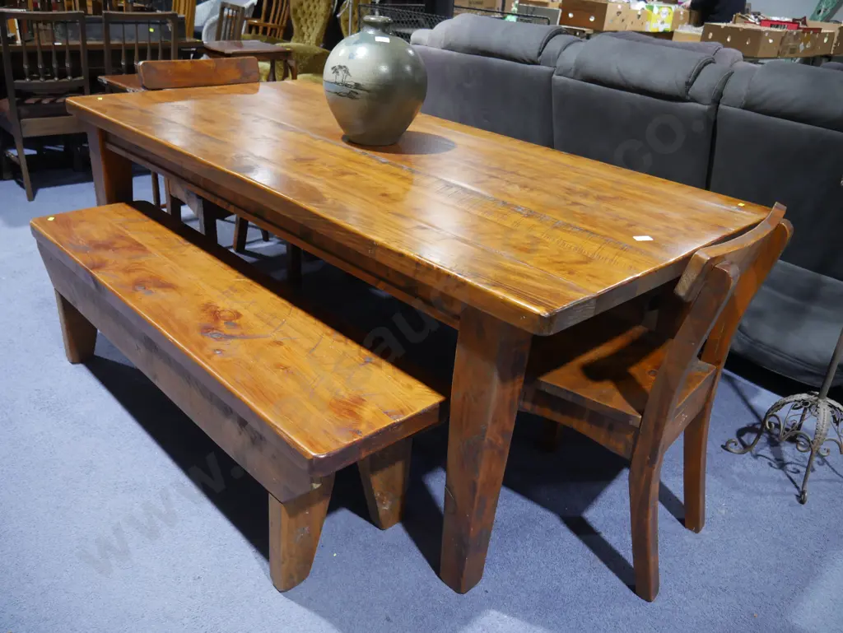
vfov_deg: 49.8
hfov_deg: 63.4
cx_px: 422
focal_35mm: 28
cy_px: 316
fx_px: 682
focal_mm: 14
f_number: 3.5
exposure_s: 1/60
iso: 640
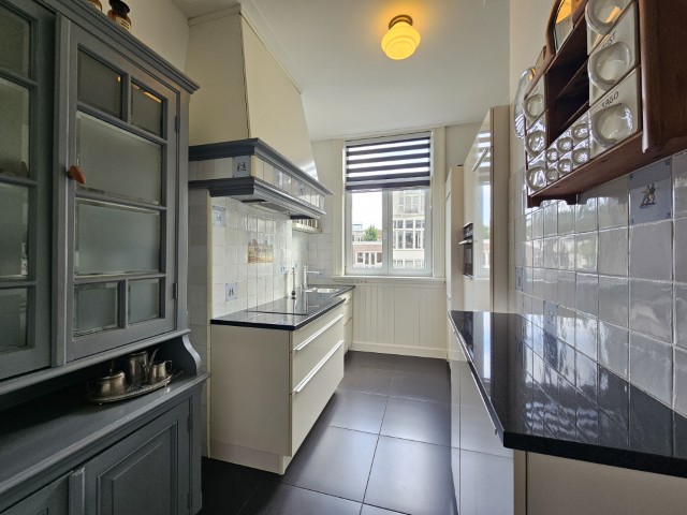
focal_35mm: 13
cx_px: 344
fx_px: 258
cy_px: 258
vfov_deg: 89.9
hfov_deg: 106.2
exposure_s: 1/50
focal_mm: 2.2
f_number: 2.2
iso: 64
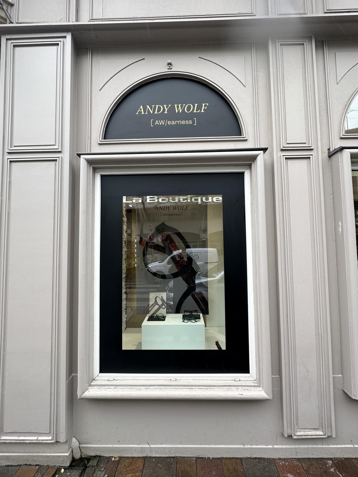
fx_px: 193
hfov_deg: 85.7
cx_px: 179
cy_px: 238
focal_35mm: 14
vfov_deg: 102.1
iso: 50
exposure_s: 1/100
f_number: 2.2
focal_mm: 2.22
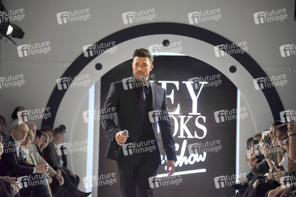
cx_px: 148
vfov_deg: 9.1
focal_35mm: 150
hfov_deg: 13.7
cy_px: 98
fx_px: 1232
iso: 4000
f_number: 5.6
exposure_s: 1/200
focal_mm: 150
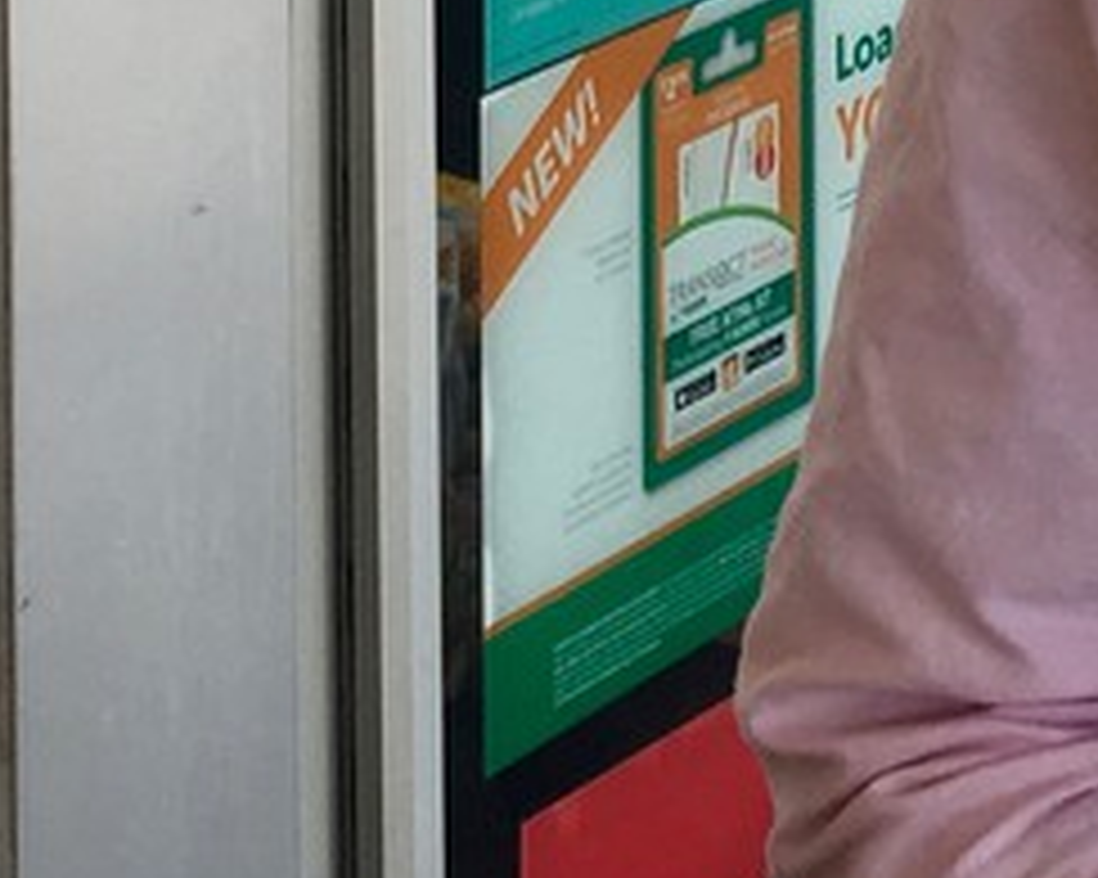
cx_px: 594
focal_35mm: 154
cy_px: -1216
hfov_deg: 12.5
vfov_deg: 9.0
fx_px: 5002
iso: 25
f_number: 2.2
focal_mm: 4.15
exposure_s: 1/222
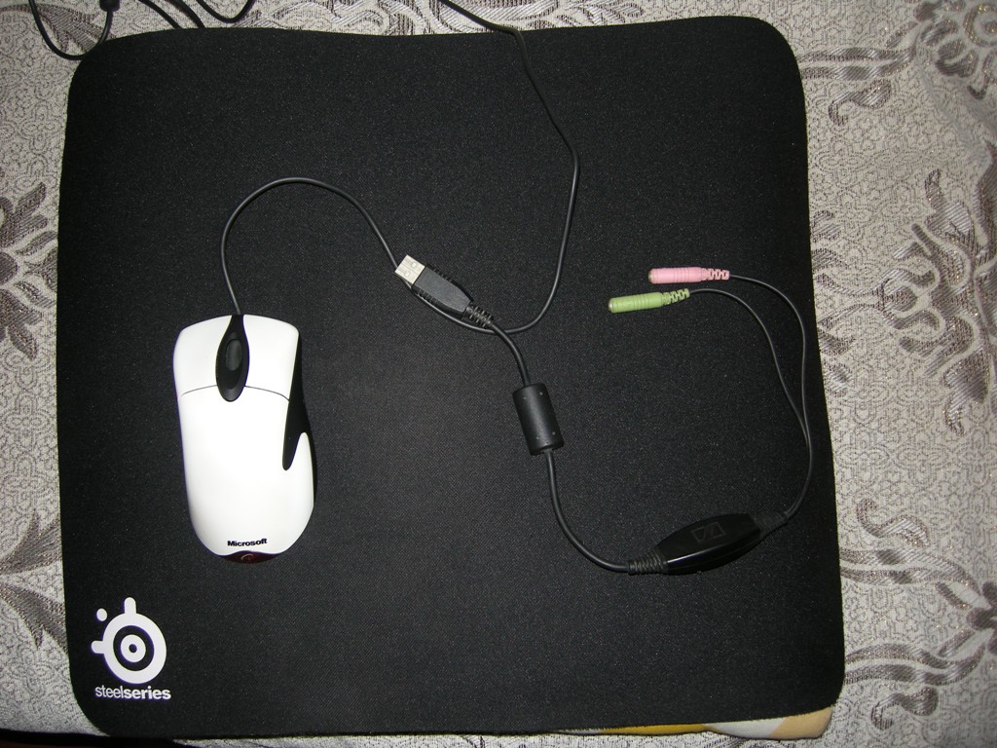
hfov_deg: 51.4
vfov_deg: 39.7
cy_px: 374
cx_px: 498
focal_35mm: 36
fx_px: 1037
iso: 64
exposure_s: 1/60
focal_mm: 7.5
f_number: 2.7
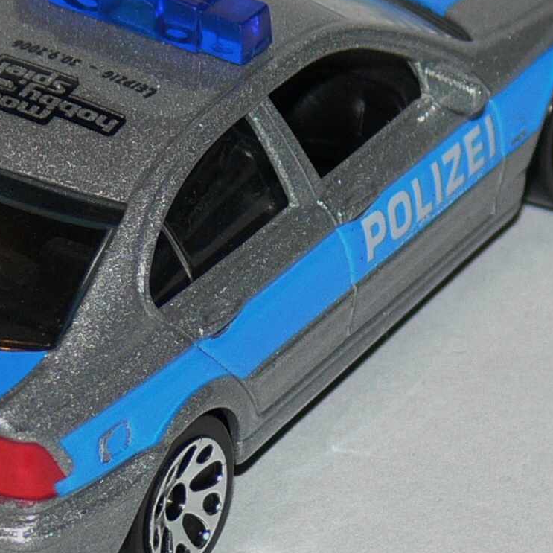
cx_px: 167
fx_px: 8188
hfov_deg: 3.9
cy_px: 167
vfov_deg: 3.9
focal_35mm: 453
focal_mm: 24.8
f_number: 3.6
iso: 100
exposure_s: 1/30
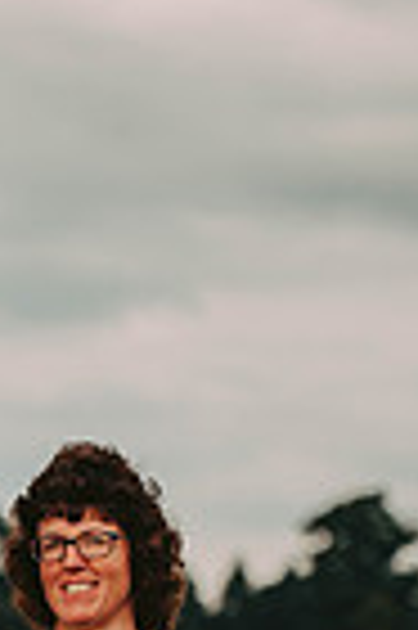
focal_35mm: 277
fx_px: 4836
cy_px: 801
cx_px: -49
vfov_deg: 7.4
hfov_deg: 4.9
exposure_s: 1/1000
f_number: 2.8
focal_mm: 86
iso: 200
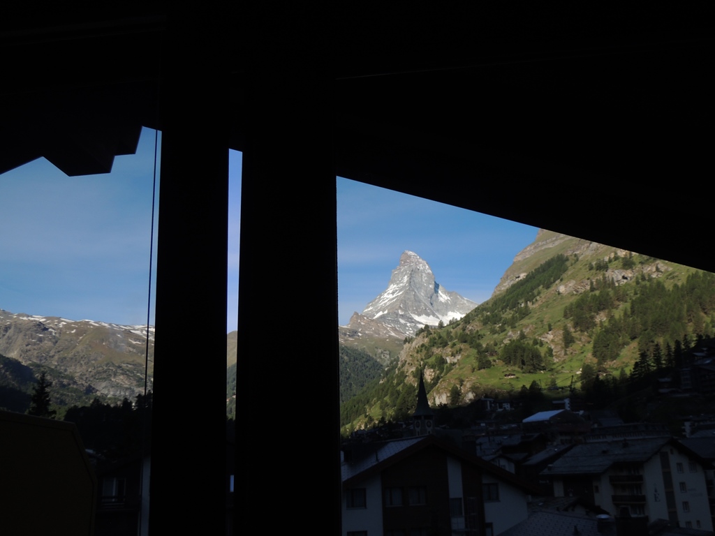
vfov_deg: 42.9
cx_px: 358
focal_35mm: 33
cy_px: 268
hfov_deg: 55.4
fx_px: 682
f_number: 3.2
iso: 100
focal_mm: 5.8
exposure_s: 1/1000
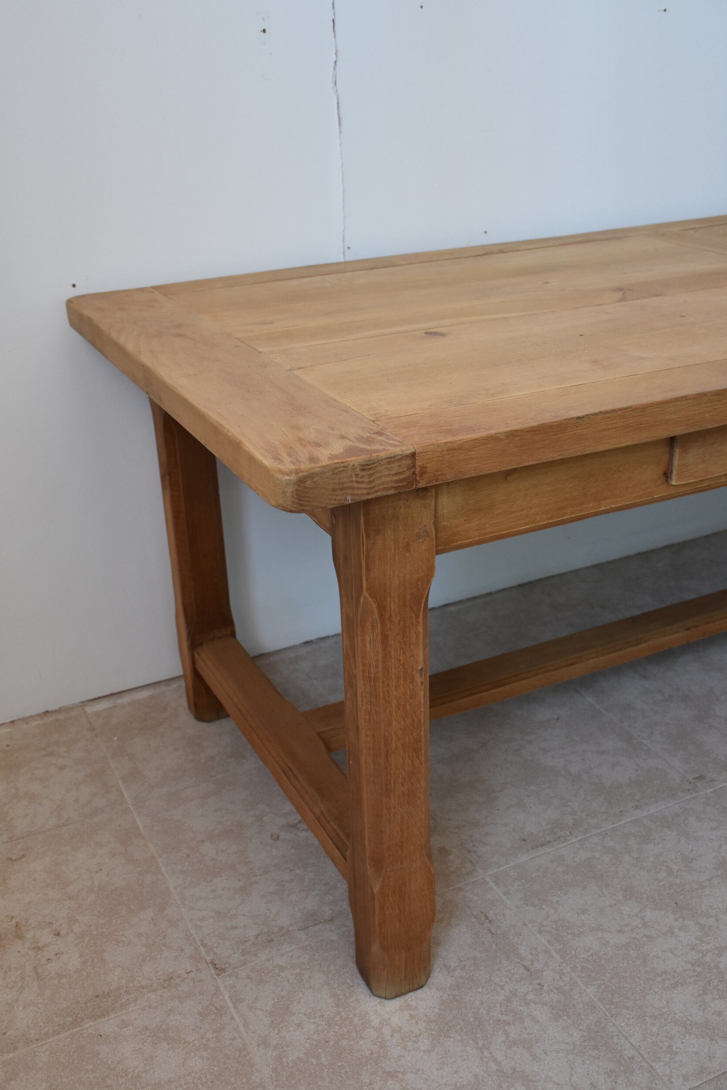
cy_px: 545
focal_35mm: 37
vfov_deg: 51.9
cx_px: 358
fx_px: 1121
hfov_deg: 35.9
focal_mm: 24
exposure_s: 1/80
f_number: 4.5
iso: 800
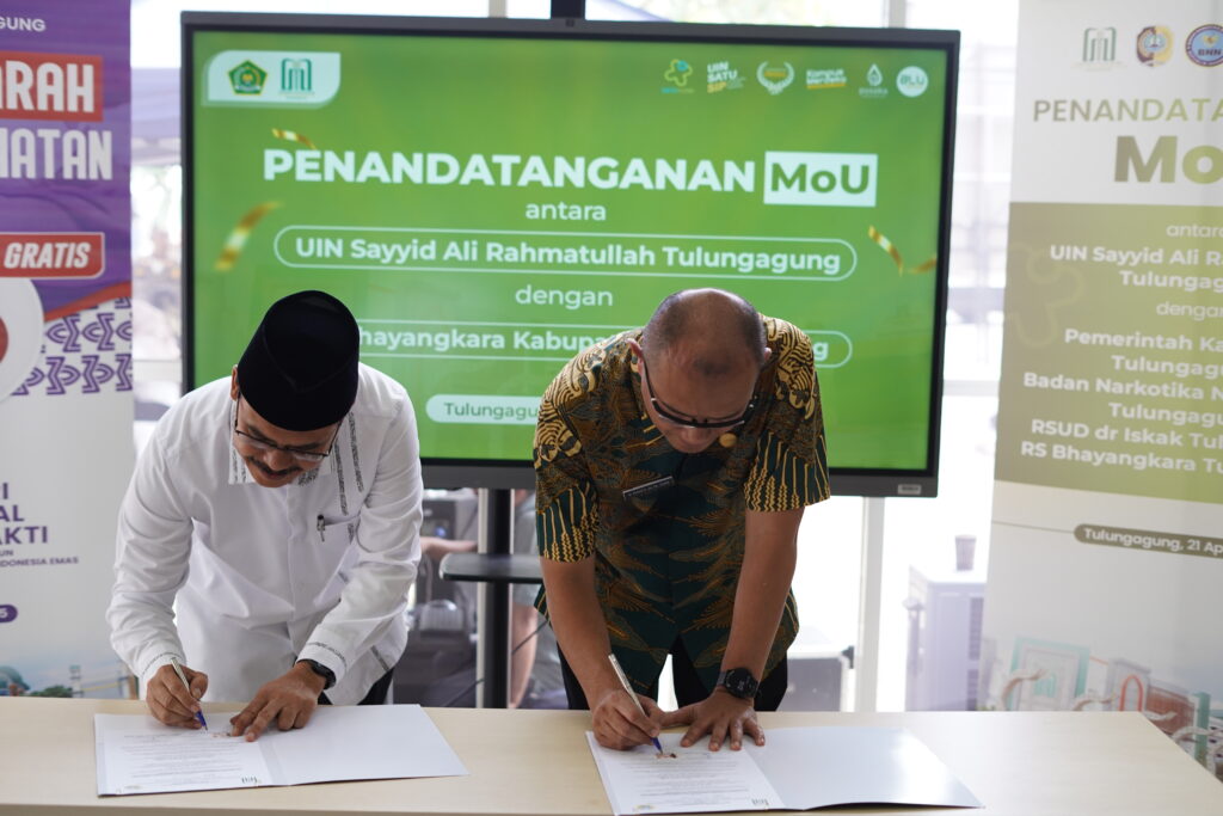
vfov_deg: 27.0
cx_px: 612
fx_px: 1699
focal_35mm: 50
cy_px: 408
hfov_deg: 39.6
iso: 500
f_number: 2.8
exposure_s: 1/160
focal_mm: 50
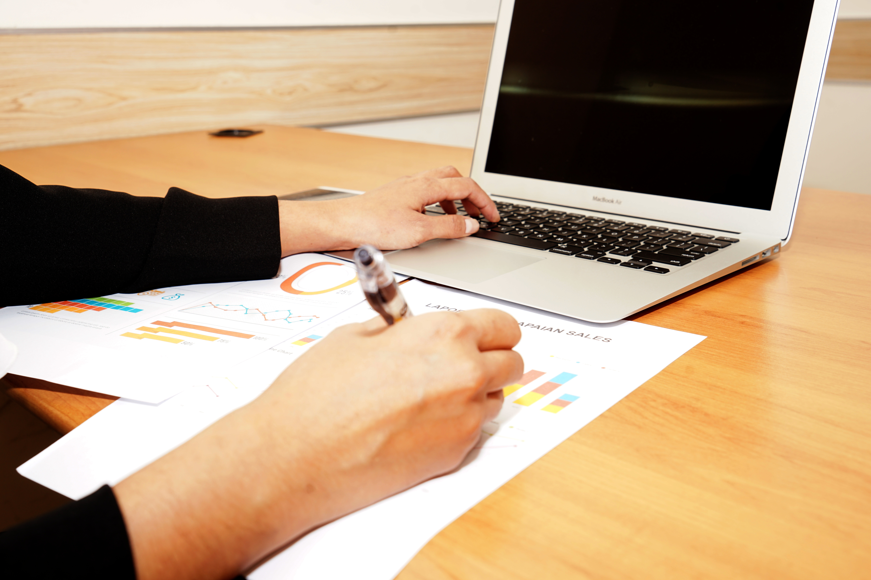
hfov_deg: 51.9
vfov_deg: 35.9
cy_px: 293
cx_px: 442
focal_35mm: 37
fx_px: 895
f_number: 8
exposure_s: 1/160
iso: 200
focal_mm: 36
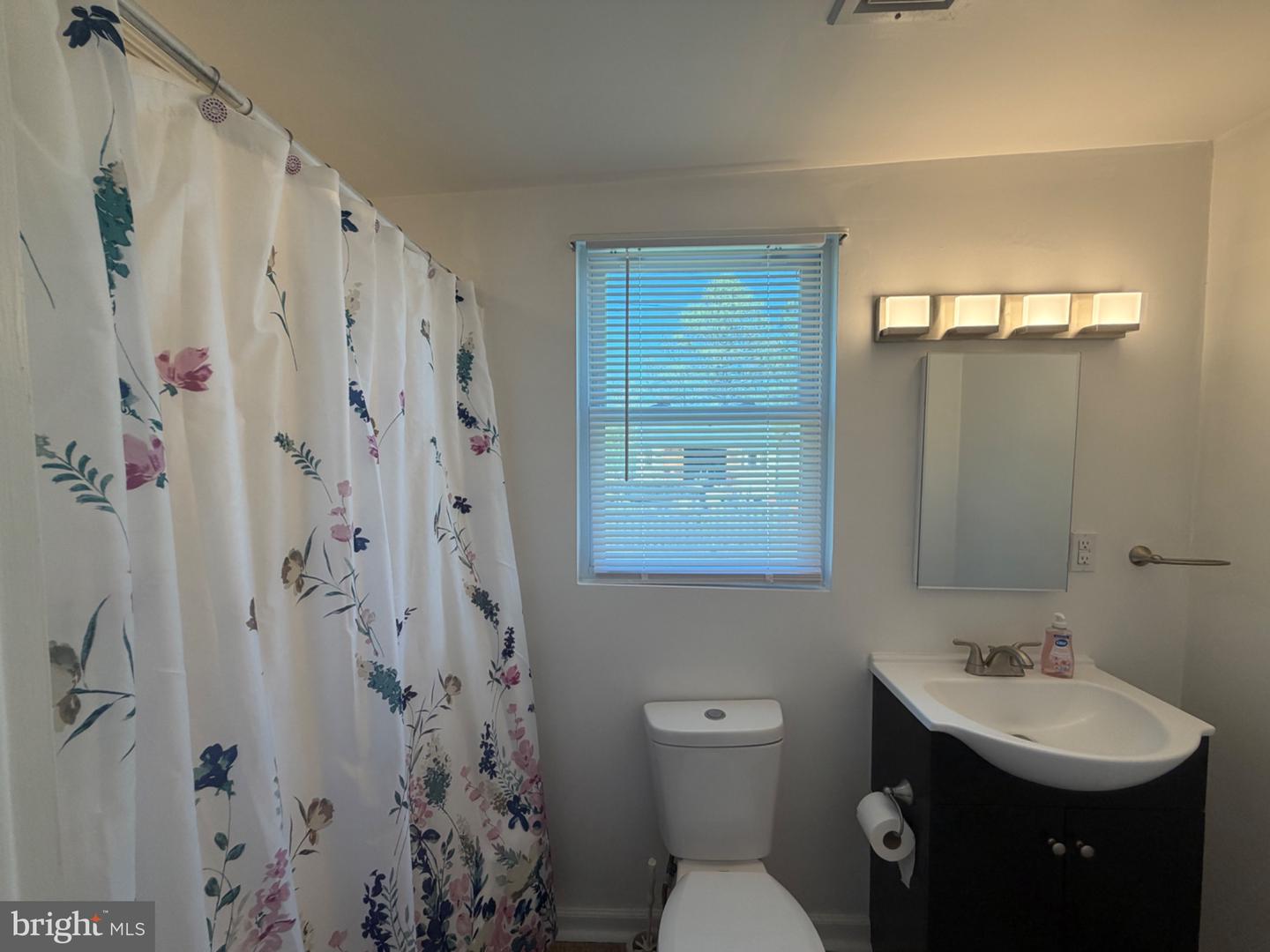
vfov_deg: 85.7
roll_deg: +0.0
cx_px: 635
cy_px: 476
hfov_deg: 102.1
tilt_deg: -3.5
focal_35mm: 14
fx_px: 514
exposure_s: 1/120
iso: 64
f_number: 2.2
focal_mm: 2.22
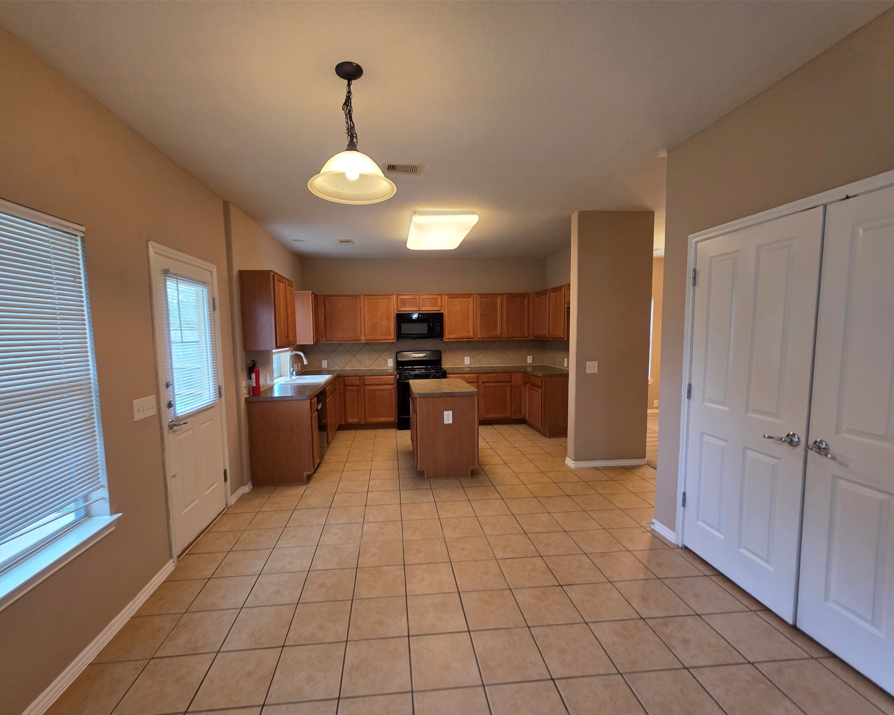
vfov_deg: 88.0
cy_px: 369
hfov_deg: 100.6
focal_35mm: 14
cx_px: 423
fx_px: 370
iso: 320
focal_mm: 2.2
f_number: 1.9
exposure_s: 1/120
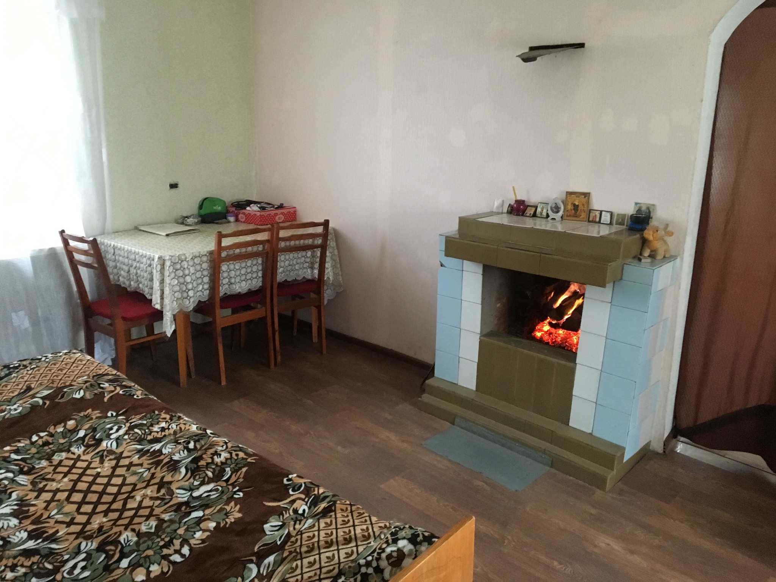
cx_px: 388
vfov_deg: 48.2
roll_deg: -1.2
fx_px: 650
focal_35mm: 29
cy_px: 291
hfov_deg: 61.7
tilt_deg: -16.1
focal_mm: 4.15
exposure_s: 1/17
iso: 320
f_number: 2.2
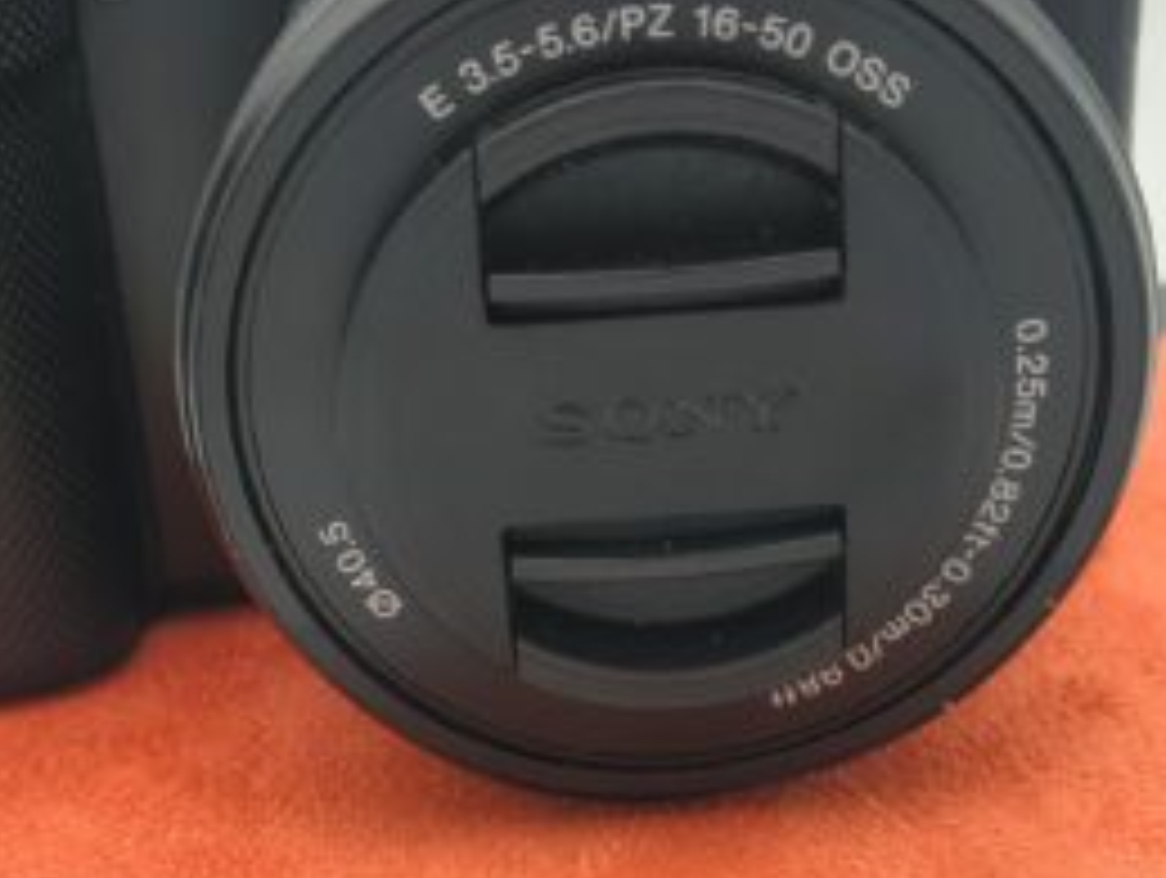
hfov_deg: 49.7
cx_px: 455
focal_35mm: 37
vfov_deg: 38.2
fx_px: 1248
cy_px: 279
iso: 100
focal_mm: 5.56
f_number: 1.8
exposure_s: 1/259
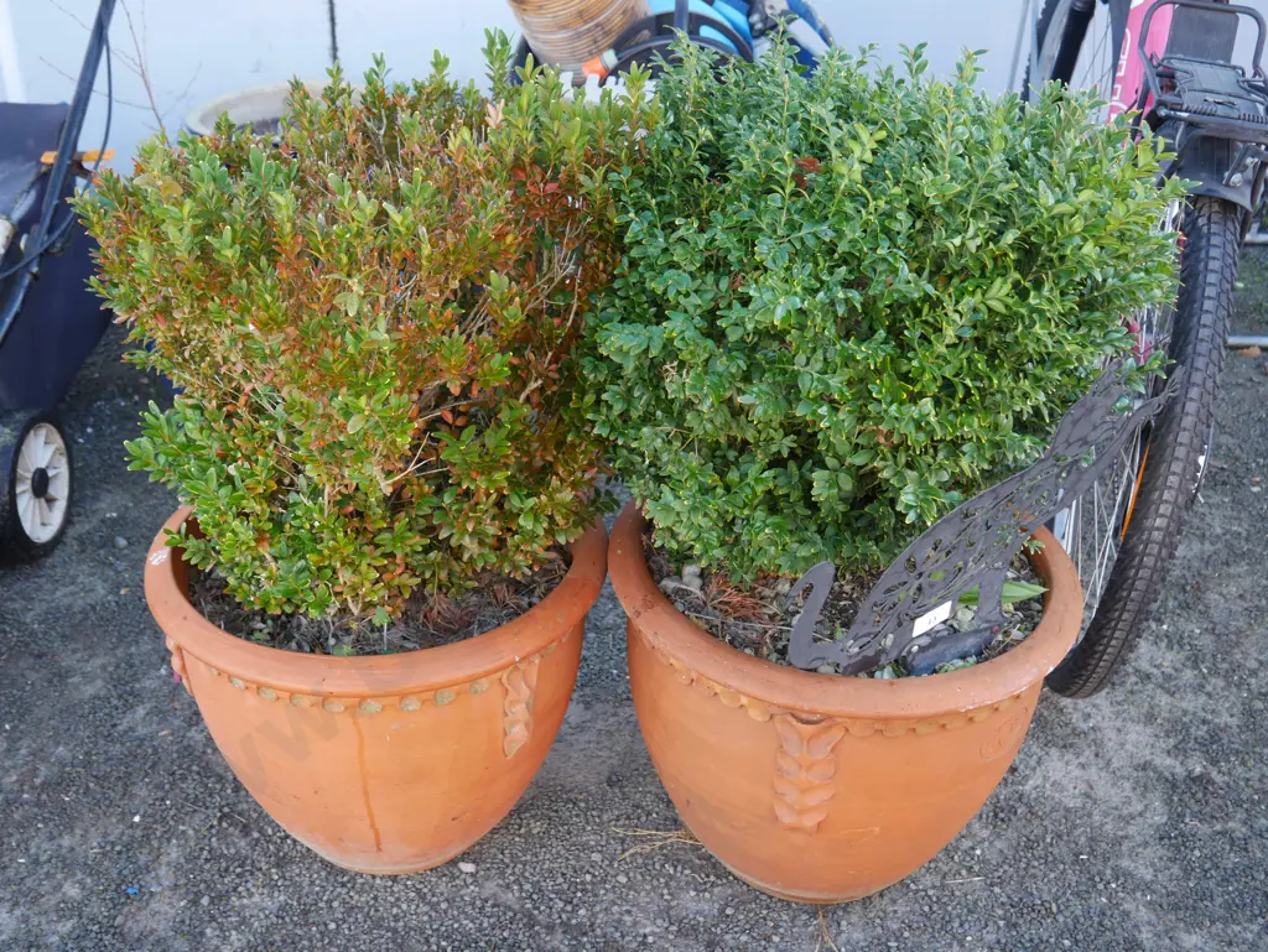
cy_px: 476
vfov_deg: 36.0
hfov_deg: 46.8
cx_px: 634
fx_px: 1466
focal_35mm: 40
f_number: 4.4
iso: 250
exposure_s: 1/60
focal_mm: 20
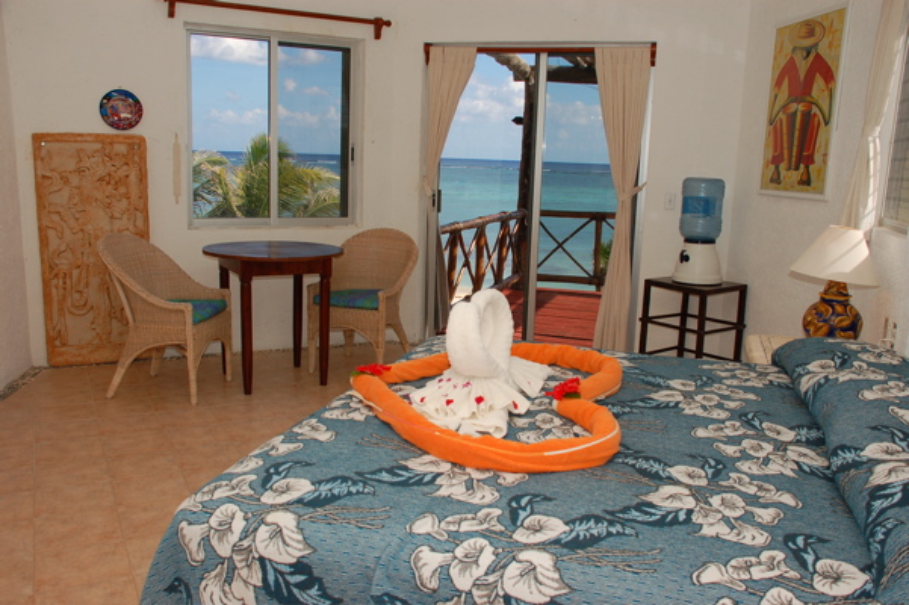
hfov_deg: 57.2
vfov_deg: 39.9
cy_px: 302
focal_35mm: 33
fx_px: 833
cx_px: 454
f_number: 5.6
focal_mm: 22
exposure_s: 1/500
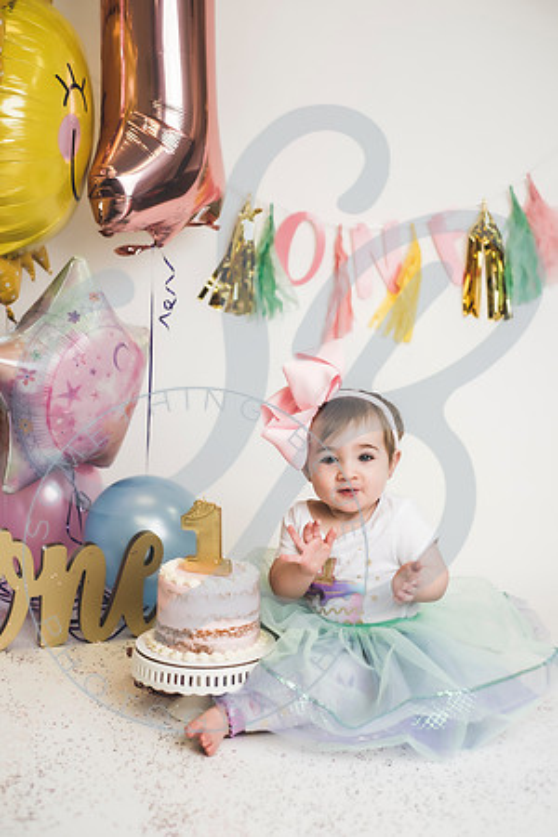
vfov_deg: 39.6
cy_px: 418
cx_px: 279
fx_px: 1162
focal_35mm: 50
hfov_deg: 27.0
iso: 200
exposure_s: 1/160
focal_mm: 50
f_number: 2.8
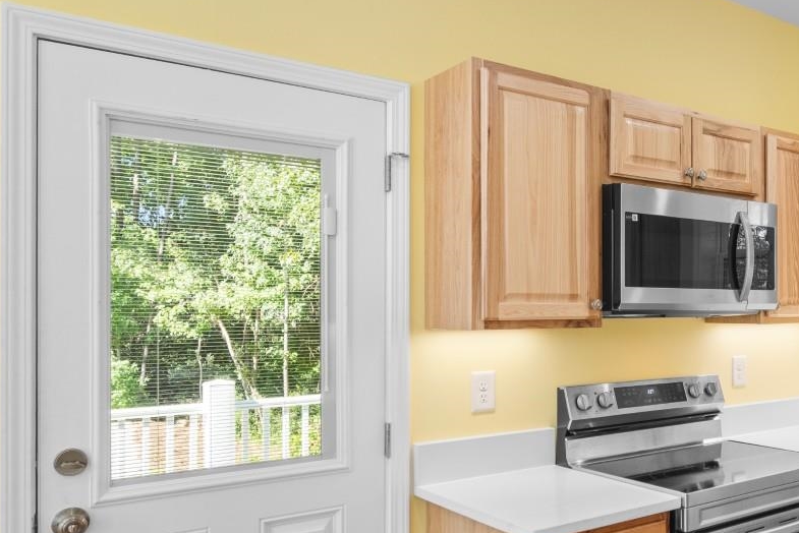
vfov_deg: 40.0
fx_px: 733
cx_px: 652
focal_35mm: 33
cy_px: 294
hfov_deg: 53.0
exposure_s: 1/15
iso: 100
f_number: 4.8
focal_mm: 11
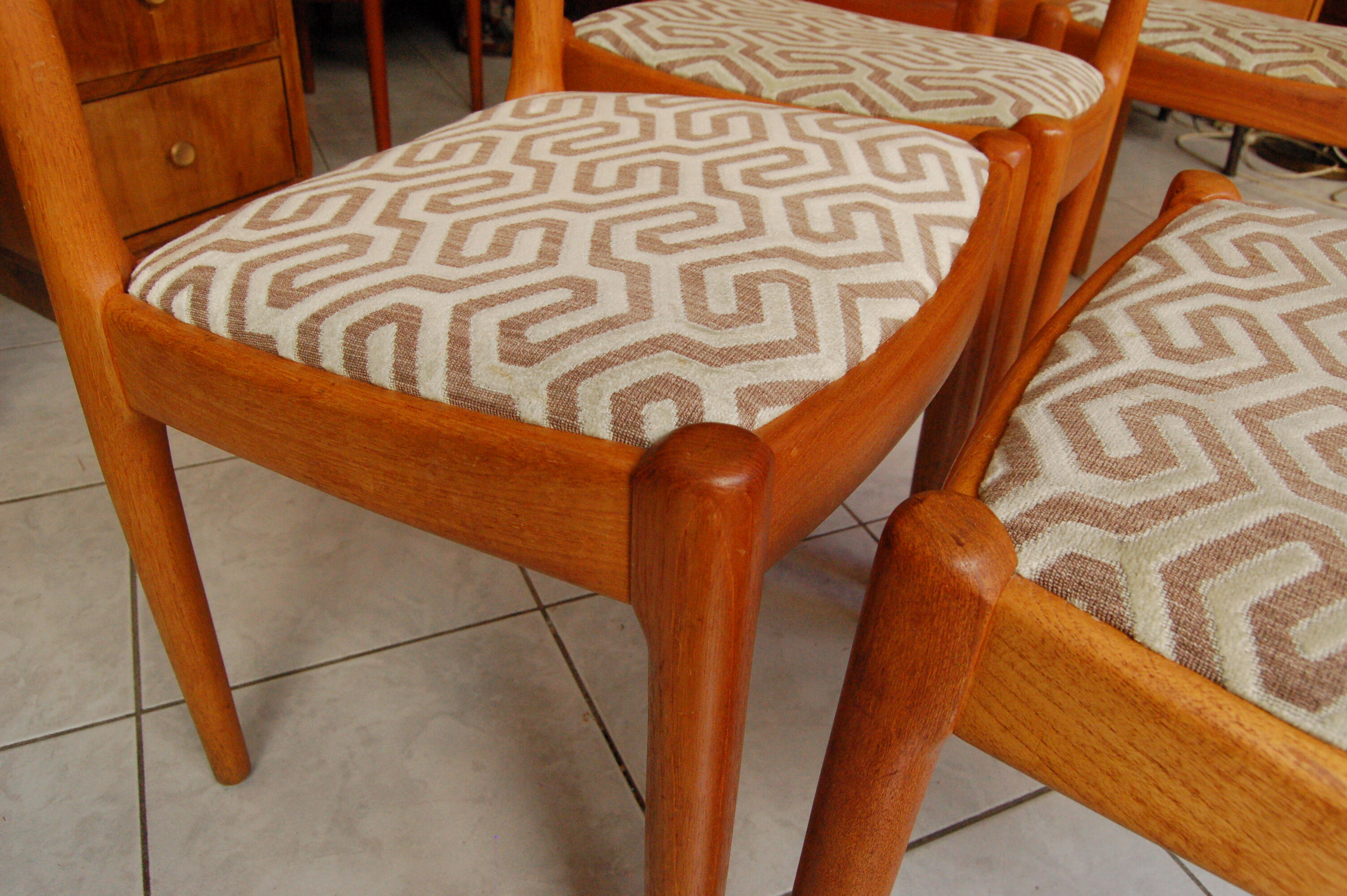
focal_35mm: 27
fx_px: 1009
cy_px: 448
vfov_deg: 47.8
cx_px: 674
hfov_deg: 67.4
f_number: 6.3
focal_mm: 18
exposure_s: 1/160
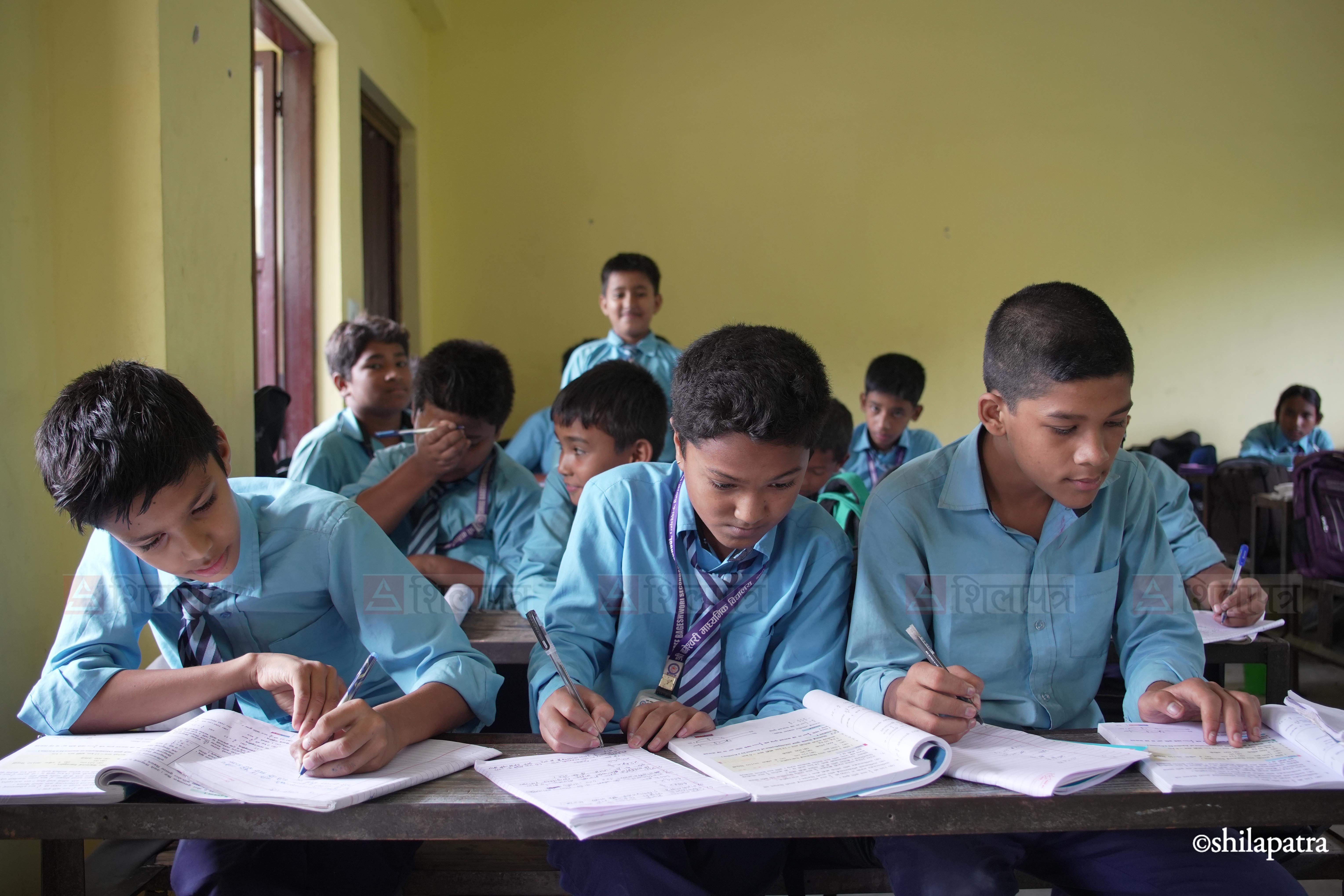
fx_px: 1260
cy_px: 448
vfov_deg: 39.1
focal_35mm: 34
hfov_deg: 56.1
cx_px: 672
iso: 500
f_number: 2.8
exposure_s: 1/160
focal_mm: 22.5
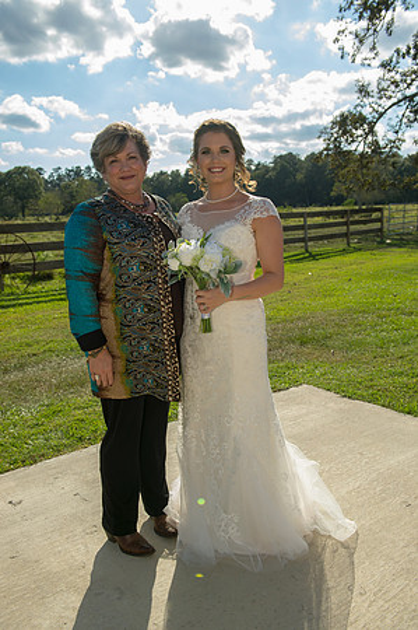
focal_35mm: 32
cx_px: 209
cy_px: 315
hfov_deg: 41.0
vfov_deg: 58.8
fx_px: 559
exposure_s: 1/500
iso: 200
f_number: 6.3
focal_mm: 32
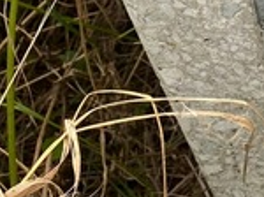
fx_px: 1058
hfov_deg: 12.4
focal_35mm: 139
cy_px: -49
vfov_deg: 10.4
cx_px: 544
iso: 32
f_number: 1.8
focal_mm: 4.25
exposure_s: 1/165
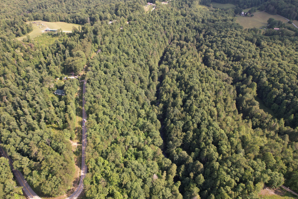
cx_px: 147
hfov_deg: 76.1
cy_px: 101
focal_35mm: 23
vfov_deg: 55.1
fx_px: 190
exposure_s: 1/60
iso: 100
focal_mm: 8.38
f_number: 2.8
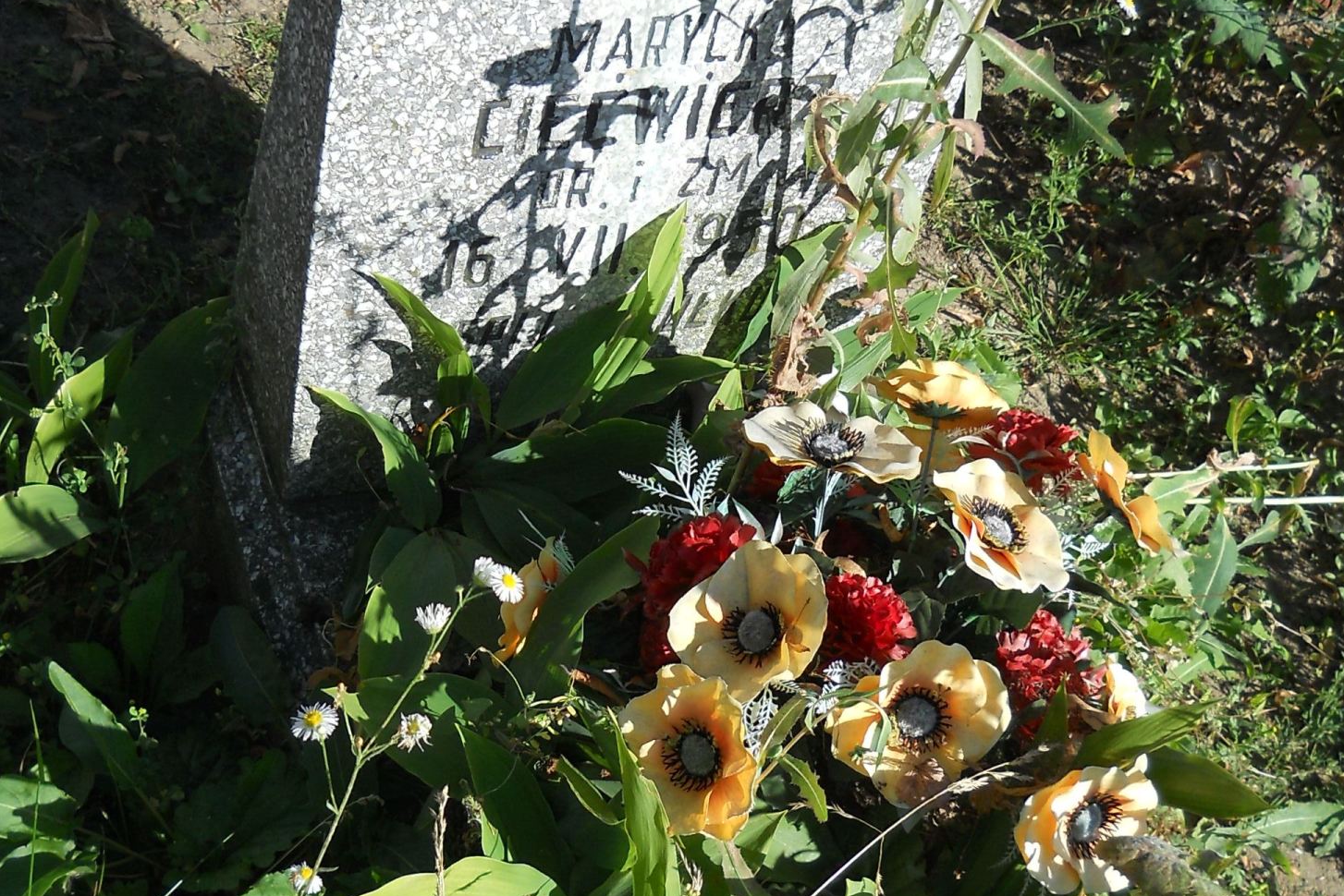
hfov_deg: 35.0
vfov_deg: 23.8
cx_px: 673
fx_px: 2128
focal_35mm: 57
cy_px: 454
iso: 80
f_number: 5.5
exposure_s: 1/250
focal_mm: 6.72
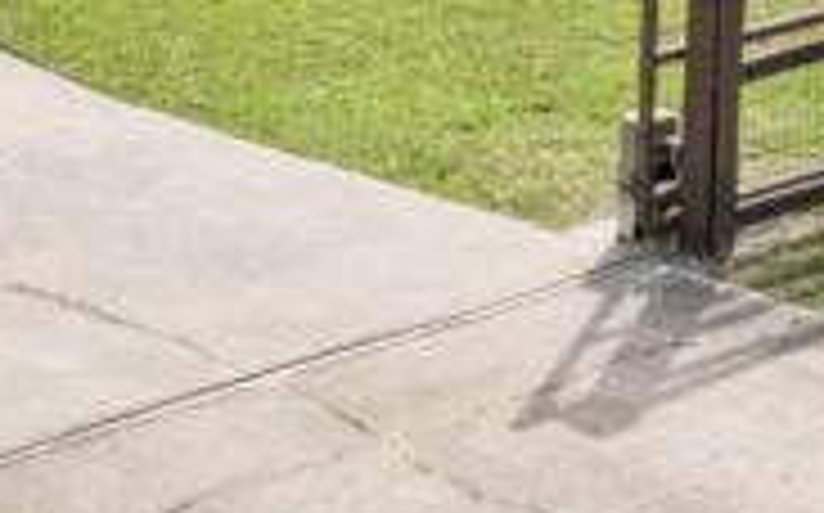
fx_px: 3298
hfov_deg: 13.7
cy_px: -1010
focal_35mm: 147
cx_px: -234
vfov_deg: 7.8
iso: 100
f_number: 2.8
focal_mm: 8.38
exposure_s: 1/3200
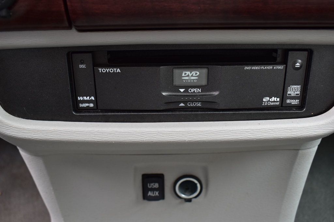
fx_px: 306
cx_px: 167
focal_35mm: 33
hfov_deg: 57.2
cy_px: 111
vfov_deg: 39.9
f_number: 6.3
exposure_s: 1/20
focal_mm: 22
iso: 400
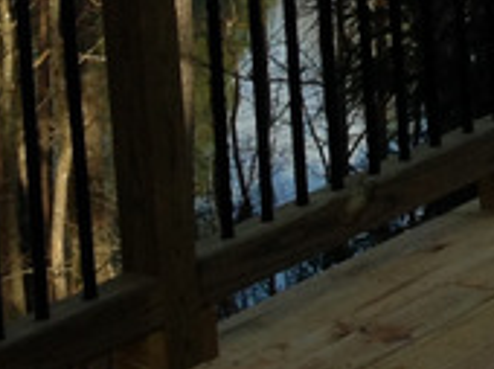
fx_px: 2836
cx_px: 750
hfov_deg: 9.7
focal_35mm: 199
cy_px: -471
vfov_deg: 7.1
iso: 50
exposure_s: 1/467
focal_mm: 4.12
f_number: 2.4
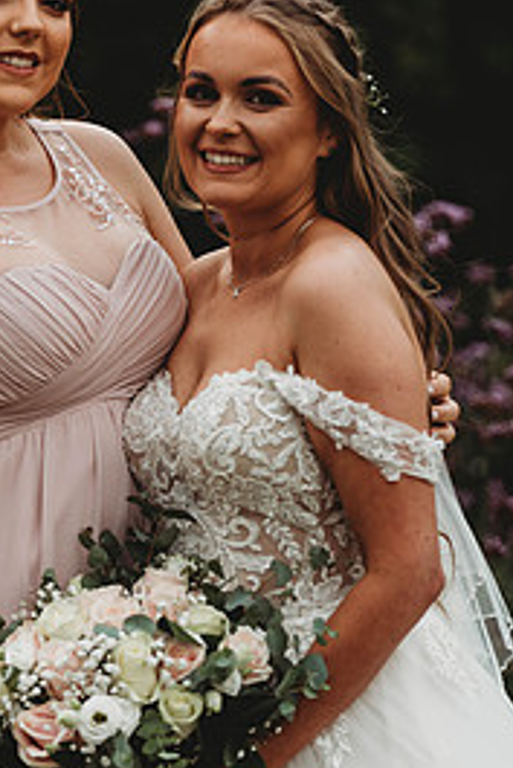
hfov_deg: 6.0
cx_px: 125
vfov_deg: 9.0
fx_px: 4888
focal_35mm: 229
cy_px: 417
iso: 100
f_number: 2.8
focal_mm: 135
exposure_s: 1/320
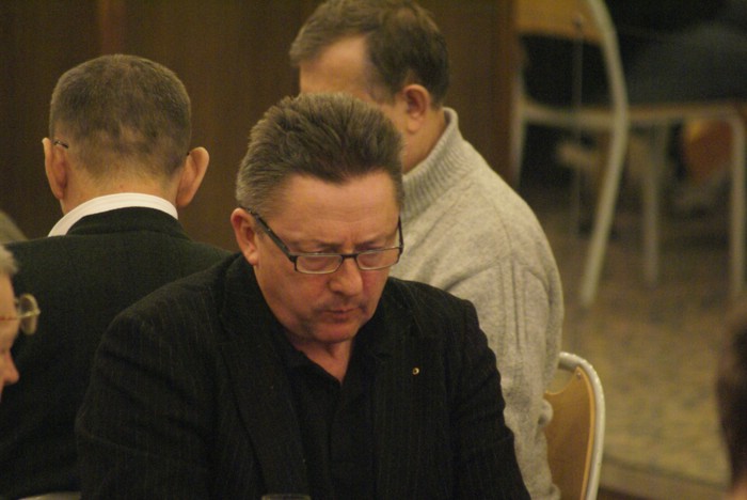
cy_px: 250
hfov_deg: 4.6
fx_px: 9345
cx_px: 374
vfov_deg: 3.1
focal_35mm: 450
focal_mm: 300
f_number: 5.6
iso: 1600
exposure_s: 1/13
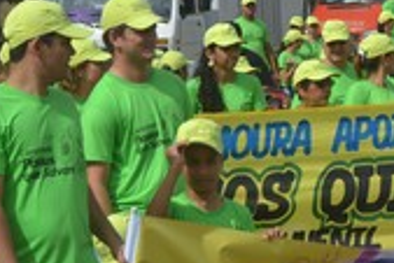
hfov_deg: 7.3
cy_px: 165
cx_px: 422
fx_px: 3067
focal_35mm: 280
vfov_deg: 4.9
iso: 100
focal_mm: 70
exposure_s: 1/800
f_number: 7.1
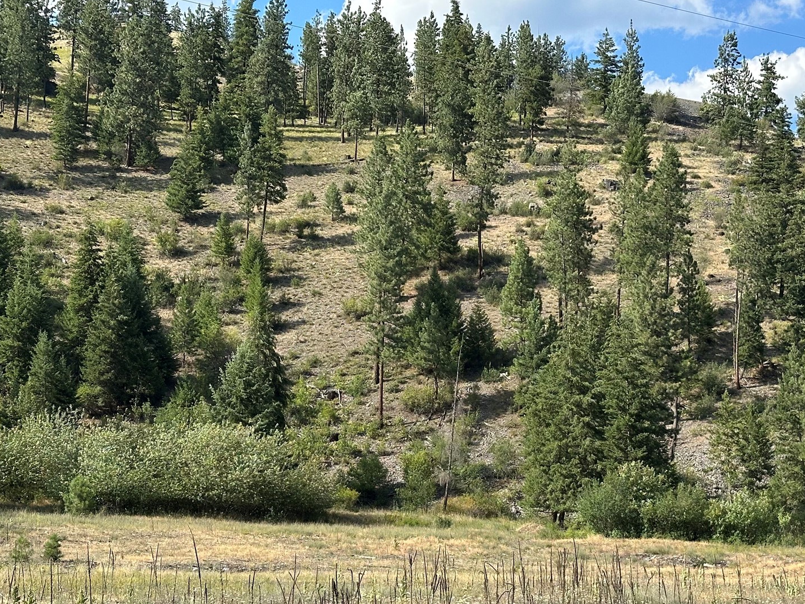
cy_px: 414
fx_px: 1605
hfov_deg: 28.1
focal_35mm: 69
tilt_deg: +4.8
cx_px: 477
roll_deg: +0.1
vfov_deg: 21.2
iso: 64
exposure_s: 1/1880
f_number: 1.78
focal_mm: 6.86
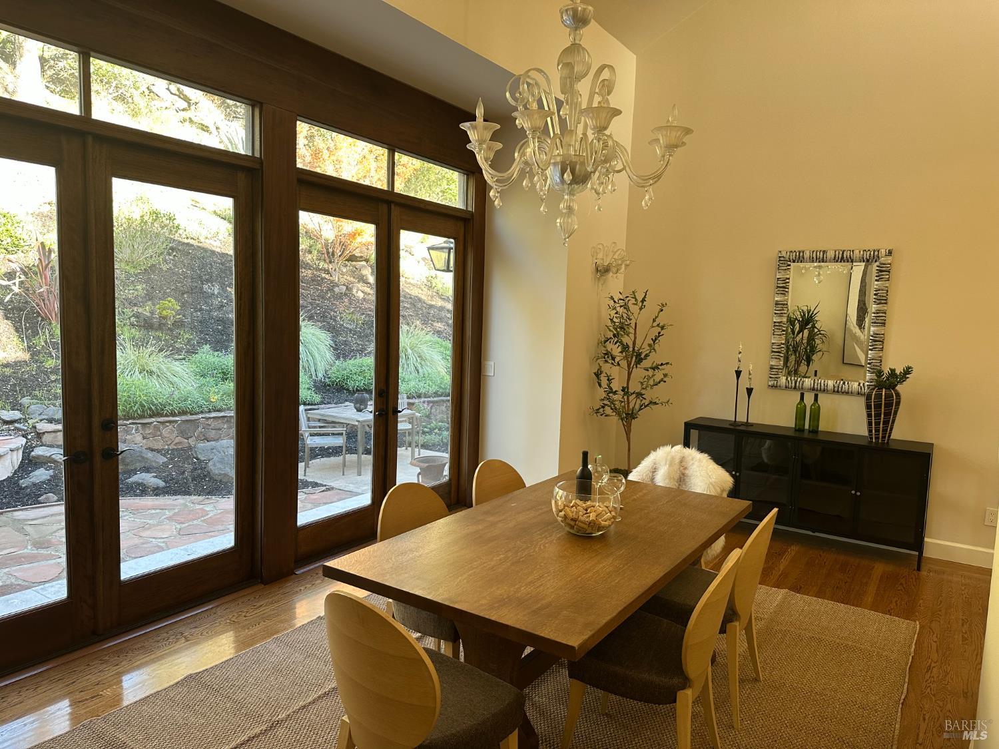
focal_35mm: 24
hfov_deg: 71.6
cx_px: 500
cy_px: 374
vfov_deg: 56.8
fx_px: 693
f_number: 1.78
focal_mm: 6.86
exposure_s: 1/121
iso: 160
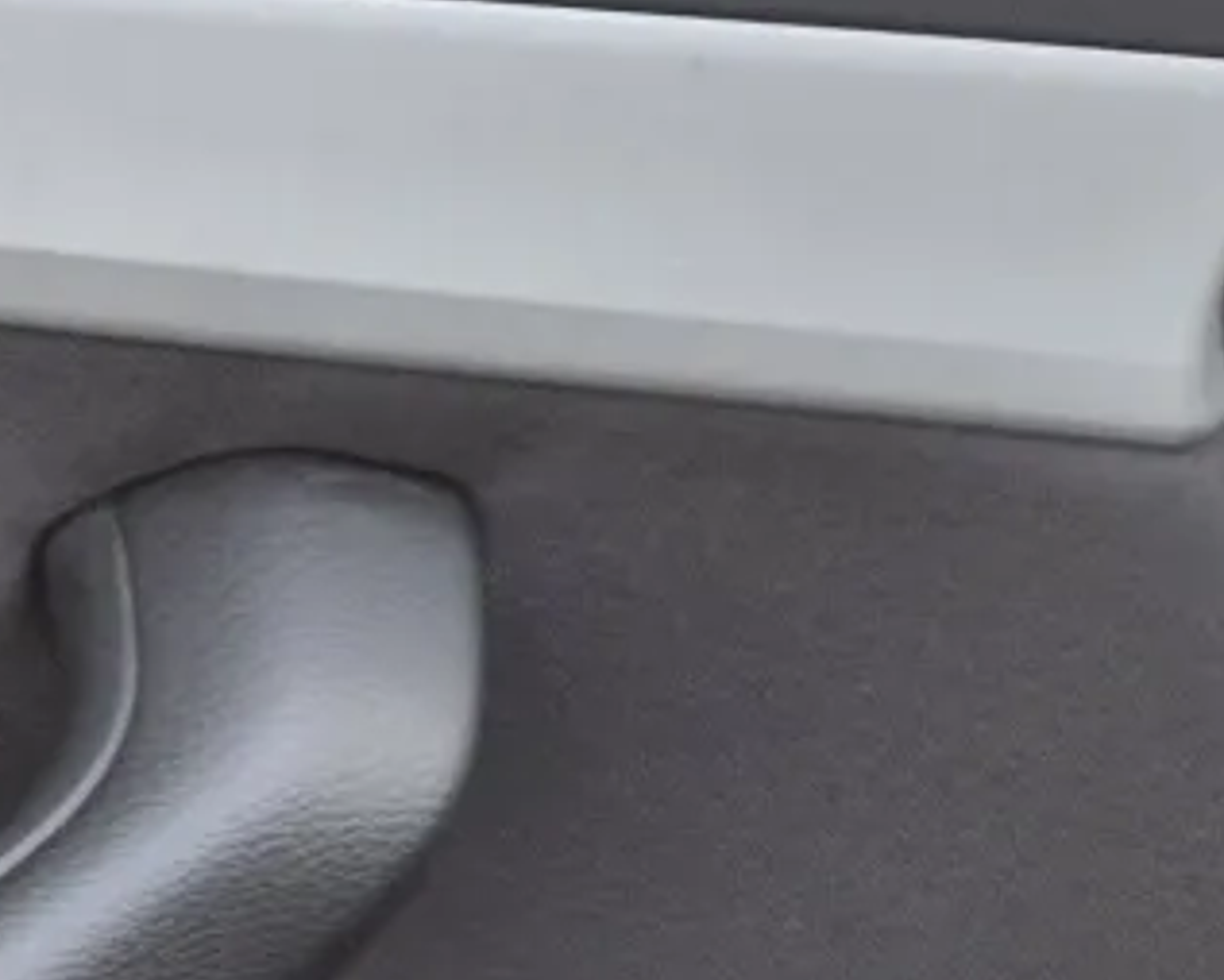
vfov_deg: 11.2
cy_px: 1026
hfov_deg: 10.9
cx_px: -2097
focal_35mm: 136
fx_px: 4930
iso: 50
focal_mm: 5.4
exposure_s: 1/180
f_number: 1.8
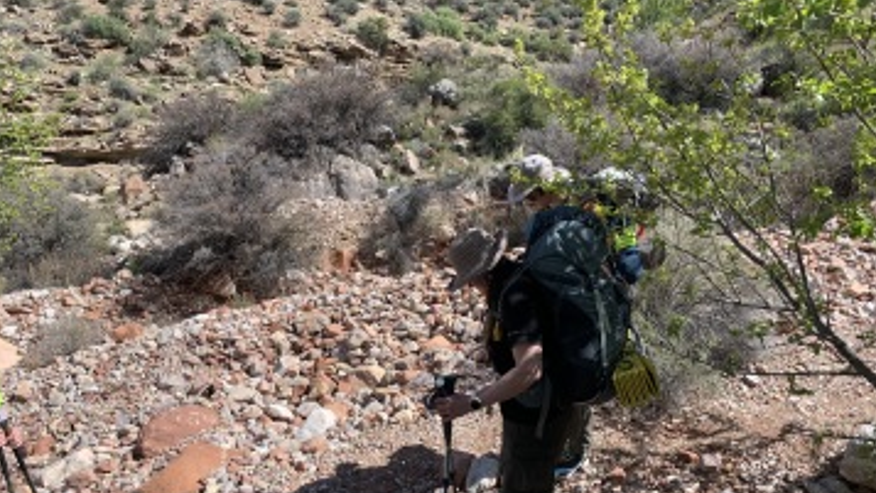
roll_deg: -1.3
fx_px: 674
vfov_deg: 39.9
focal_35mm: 29
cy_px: 311
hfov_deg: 66.1
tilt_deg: -12.4
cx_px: 442
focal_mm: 4.25
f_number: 1.8
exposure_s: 1/1560
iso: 25
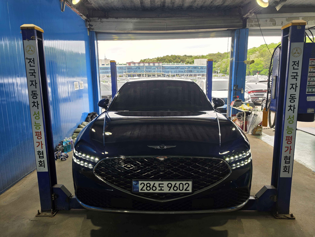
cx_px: 158
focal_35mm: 23
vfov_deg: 58.9
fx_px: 209
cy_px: 118
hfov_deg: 73.9
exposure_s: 1/120
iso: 25
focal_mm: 6.5
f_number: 1.4
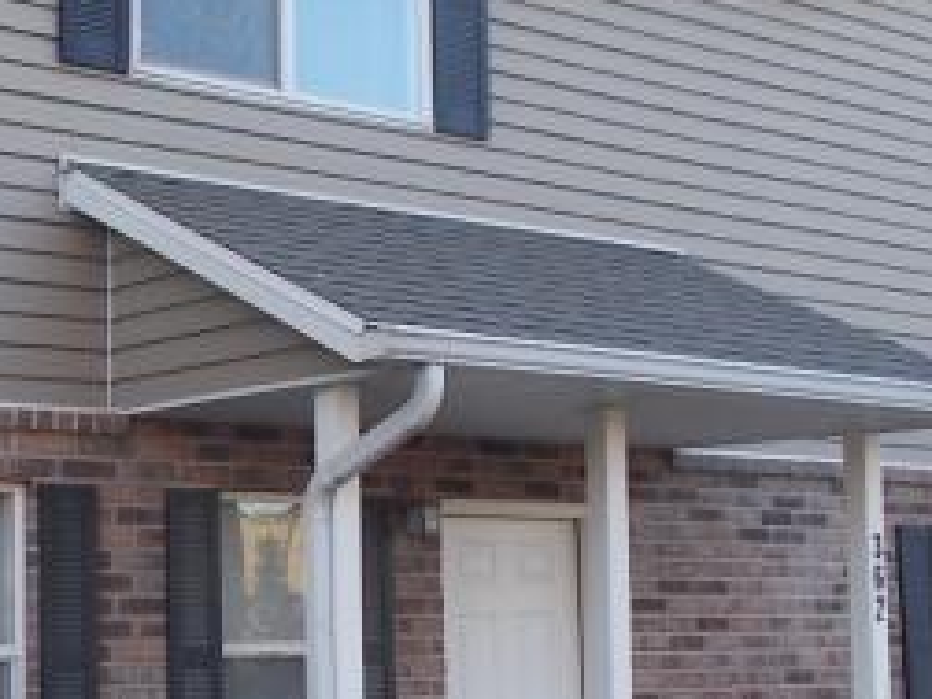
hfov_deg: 28.4
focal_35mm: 66
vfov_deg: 22.2
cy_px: 429
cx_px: 111
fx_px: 1777
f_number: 3.2
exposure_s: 1/80
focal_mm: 4.6
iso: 80
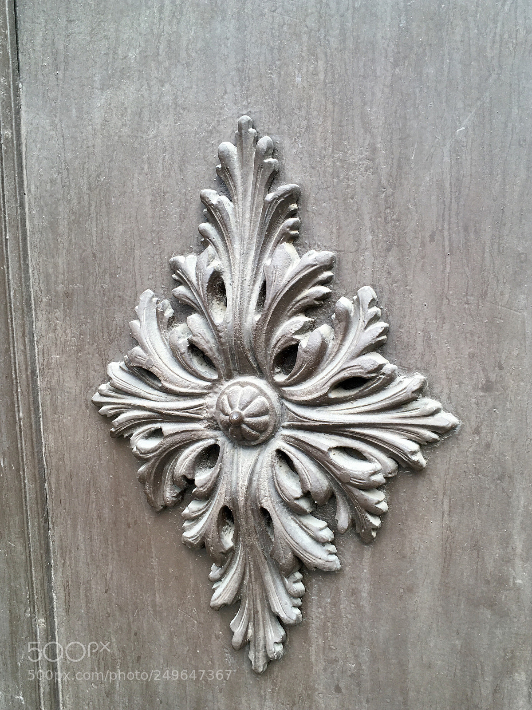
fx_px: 595
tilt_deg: -5.8
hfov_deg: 48.2
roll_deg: -1.0
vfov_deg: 61.7
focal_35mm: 29
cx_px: 266
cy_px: 355
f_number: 2.2
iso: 25
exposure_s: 1/117
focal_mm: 4.15
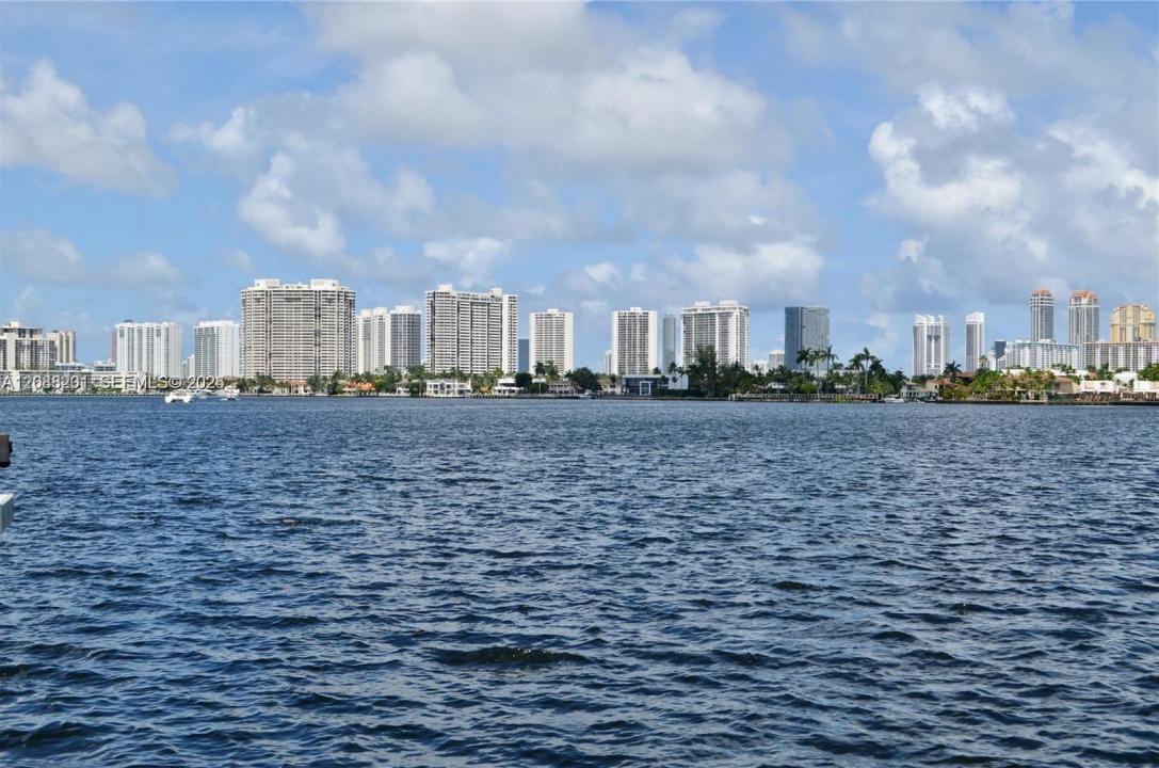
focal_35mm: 48
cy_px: 384
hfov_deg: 41.2
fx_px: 1542
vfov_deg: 28.0
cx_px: 580
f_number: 9
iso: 100
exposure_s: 1/320
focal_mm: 32
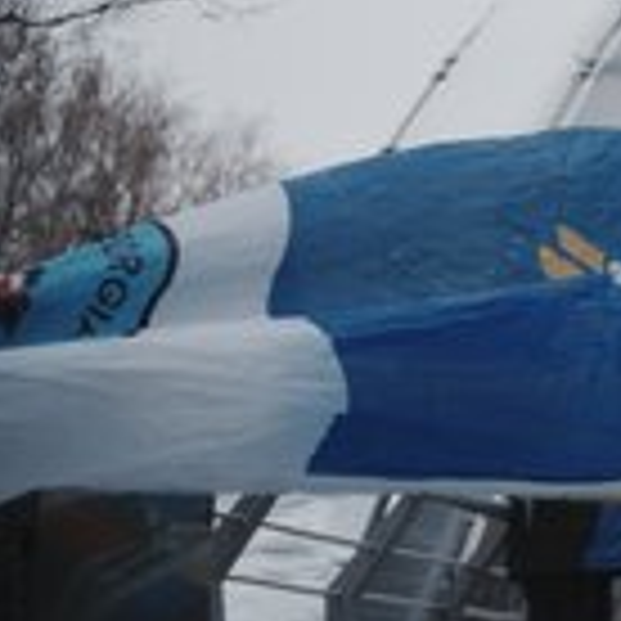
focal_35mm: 172
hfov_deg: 9.9
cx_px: 891
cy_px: 153
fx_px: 3491
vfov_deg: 10.1
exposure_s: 1/640
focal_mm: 70
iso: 100
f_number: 4.5
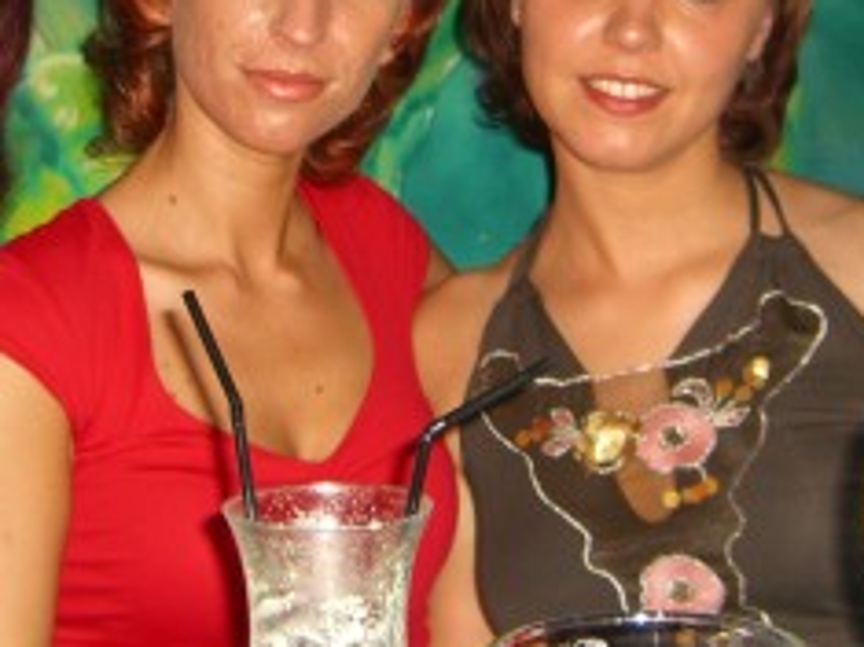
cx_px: 397
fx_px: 2420
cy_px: 165
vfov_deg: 15.2
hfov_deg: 20.2
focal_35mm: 97
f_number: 2.8
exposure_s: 1/60
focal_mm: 7.9
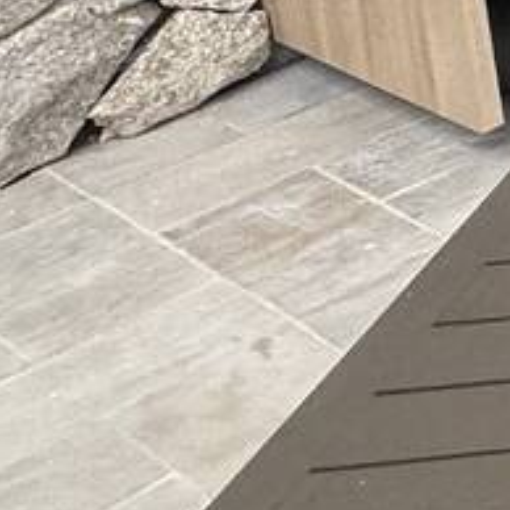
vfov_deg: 15.7
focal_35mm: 92
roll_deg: +0.5
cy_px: -455
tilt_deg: -12.2
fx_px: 1534
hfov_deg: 10.6
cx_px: 1630
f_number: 2.2
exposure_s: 1/363
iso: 50
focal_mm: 2.22
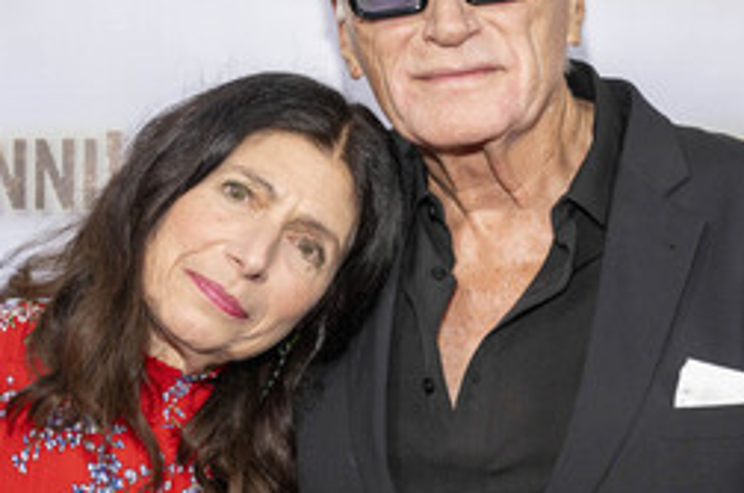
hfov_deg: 23.7
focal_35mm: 86
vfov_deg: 15.8
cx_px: 415
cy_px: 216
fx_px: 1774
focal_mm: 48
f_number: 6.3
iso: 640
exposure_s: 1/200
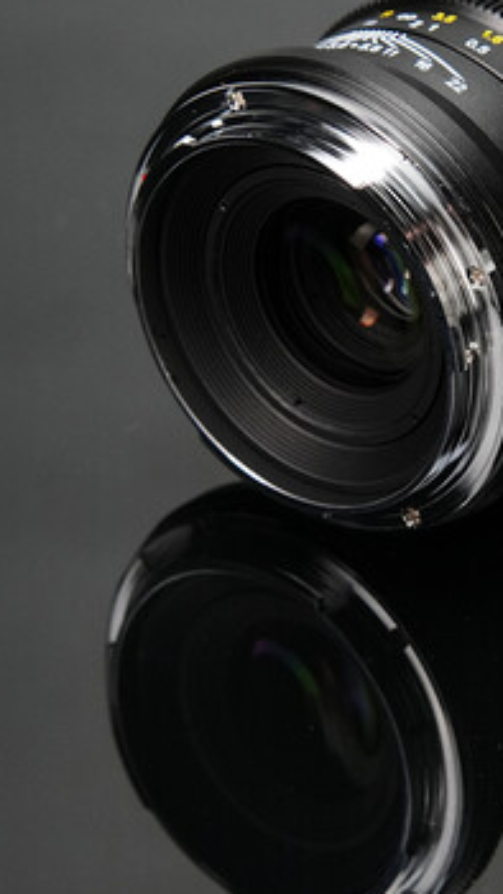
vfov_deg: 18.1
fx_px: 2797
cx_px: 748
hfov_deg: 10.0
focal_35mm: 118
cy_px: 351
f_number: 8
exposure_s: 1/100
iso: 1600
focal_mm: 57
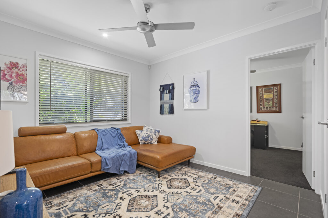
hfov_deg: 96.7
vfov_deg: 73.8
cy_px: 109
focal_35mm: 16
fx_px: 146
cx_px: 164
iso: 800
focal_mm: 16
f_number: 7.1
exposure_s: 1/3
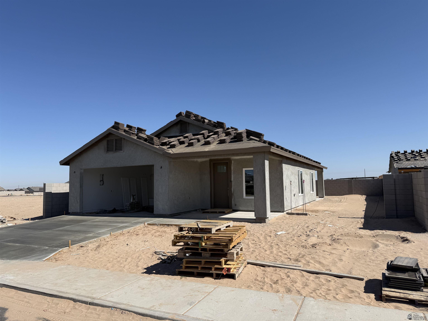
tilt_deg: +5.2
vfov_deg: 56.8
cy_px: 160
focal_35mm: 24
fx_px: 297
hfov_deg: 71.6
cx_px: 214
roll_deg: +1.2
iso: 80
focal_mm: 6.76
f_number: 1.78
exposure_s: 1/6711
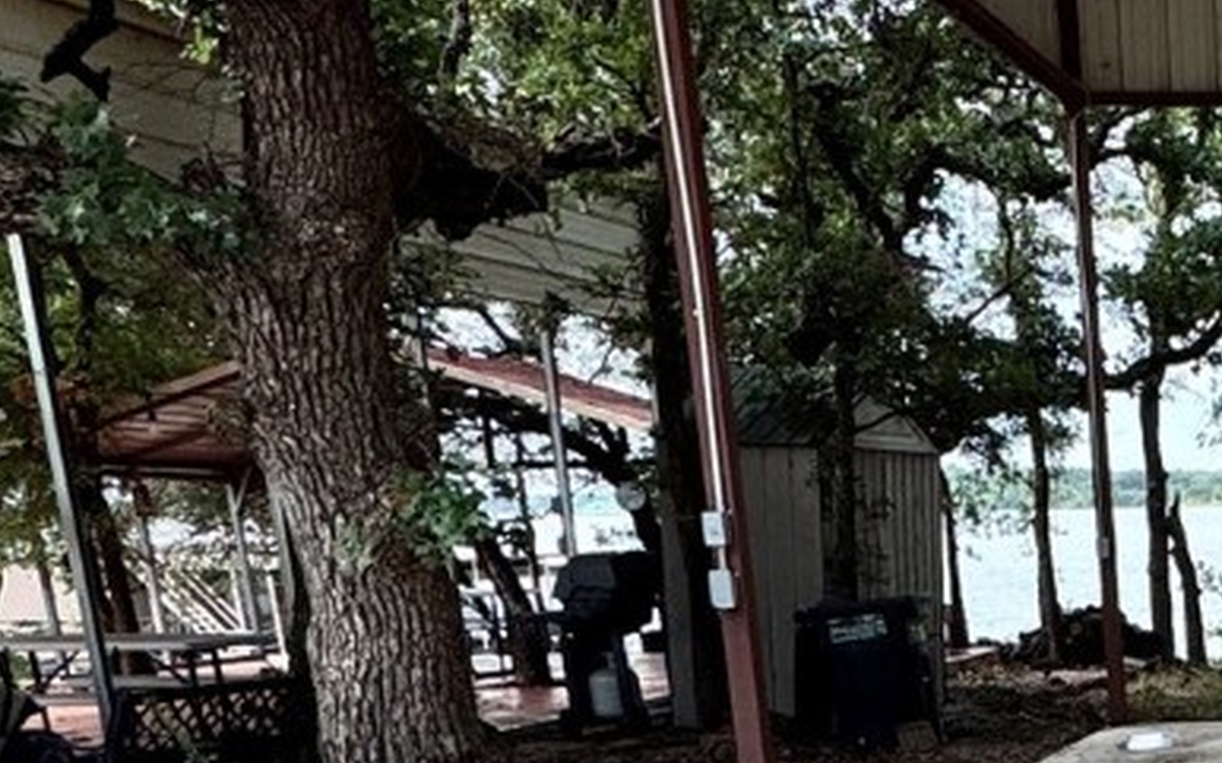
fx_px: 1964
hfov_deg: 28.9
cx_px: 1542
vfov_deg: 20.1
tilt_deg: -15.0
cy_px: 1007
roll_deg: +2.8
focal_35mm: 59
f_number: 2.2
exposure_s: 1/1110
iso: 50
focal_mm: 2.22
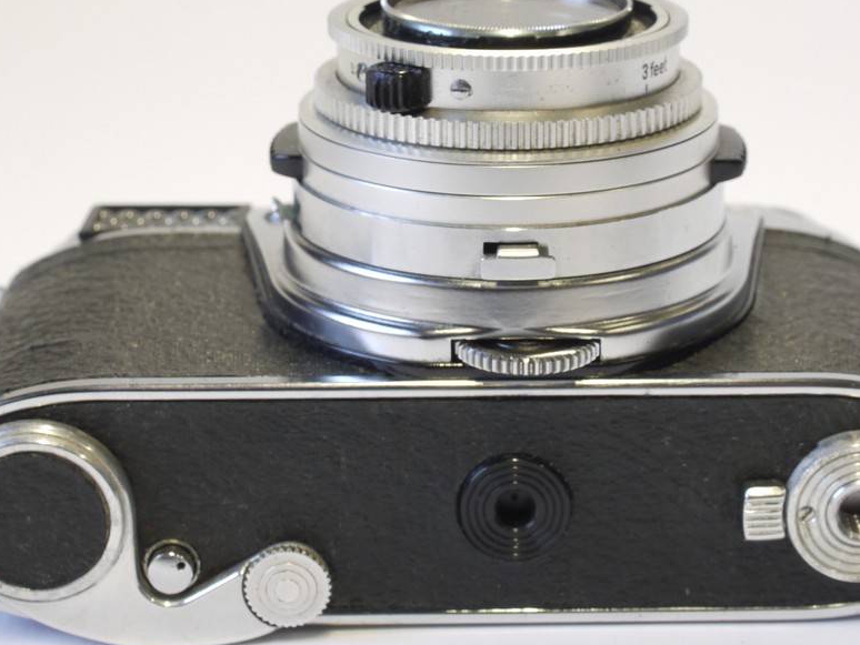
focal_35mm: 93
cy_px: 230
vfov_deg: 15.9
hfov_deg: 21.1
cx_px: 492
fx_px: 2311
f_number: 9
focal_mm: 30
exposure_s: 1/13
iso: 400
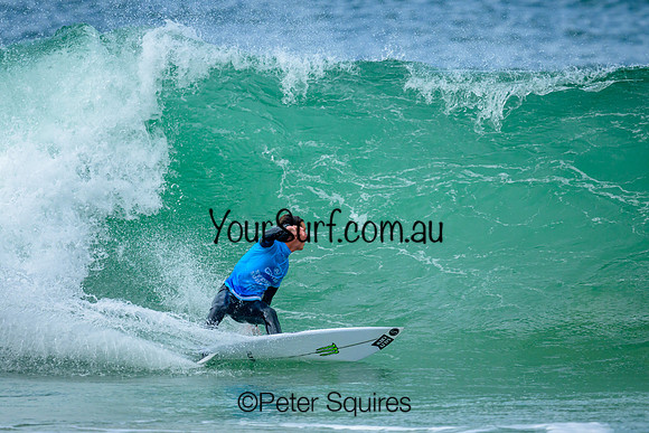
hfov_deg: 2.0
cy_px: 245
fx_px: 18312
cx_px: 293
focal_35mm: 1016
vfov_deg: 1.4
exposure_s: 1/2000
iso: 450
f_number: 6.3
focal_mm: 800
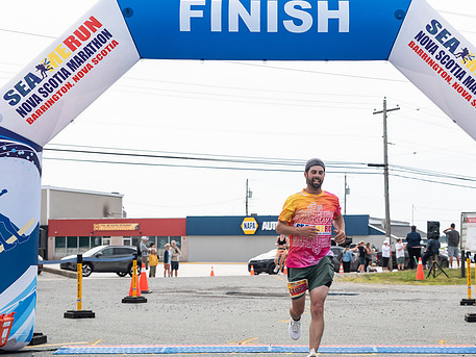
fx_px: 1004
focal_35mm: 73
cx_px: 304
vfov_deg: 20.2
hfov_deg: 26.6
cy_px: 206
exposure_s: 1/3200
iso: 800
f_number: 4
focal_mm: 52
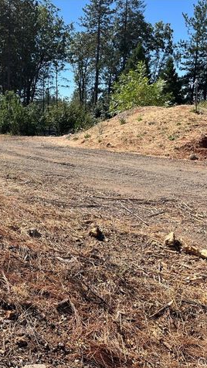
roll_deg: +2.2
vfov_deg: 52.8
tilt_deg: -10.2
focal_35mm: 38
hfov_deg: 29.5
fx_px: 371
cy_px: 184
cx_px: 8
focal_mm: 5.1
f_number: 1.6
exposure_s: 1/2268
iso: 50
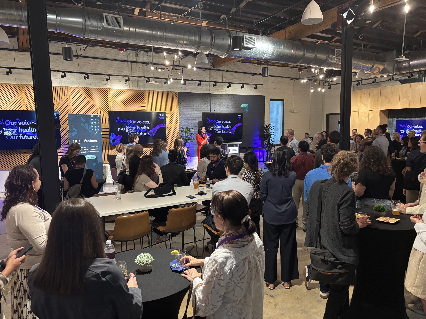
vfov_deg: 53.1
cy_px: 160
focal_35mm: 26
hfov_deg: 67.3
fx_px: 320
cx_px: 213
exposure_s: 1/60
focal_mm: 5.96
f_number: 1.6
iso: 400
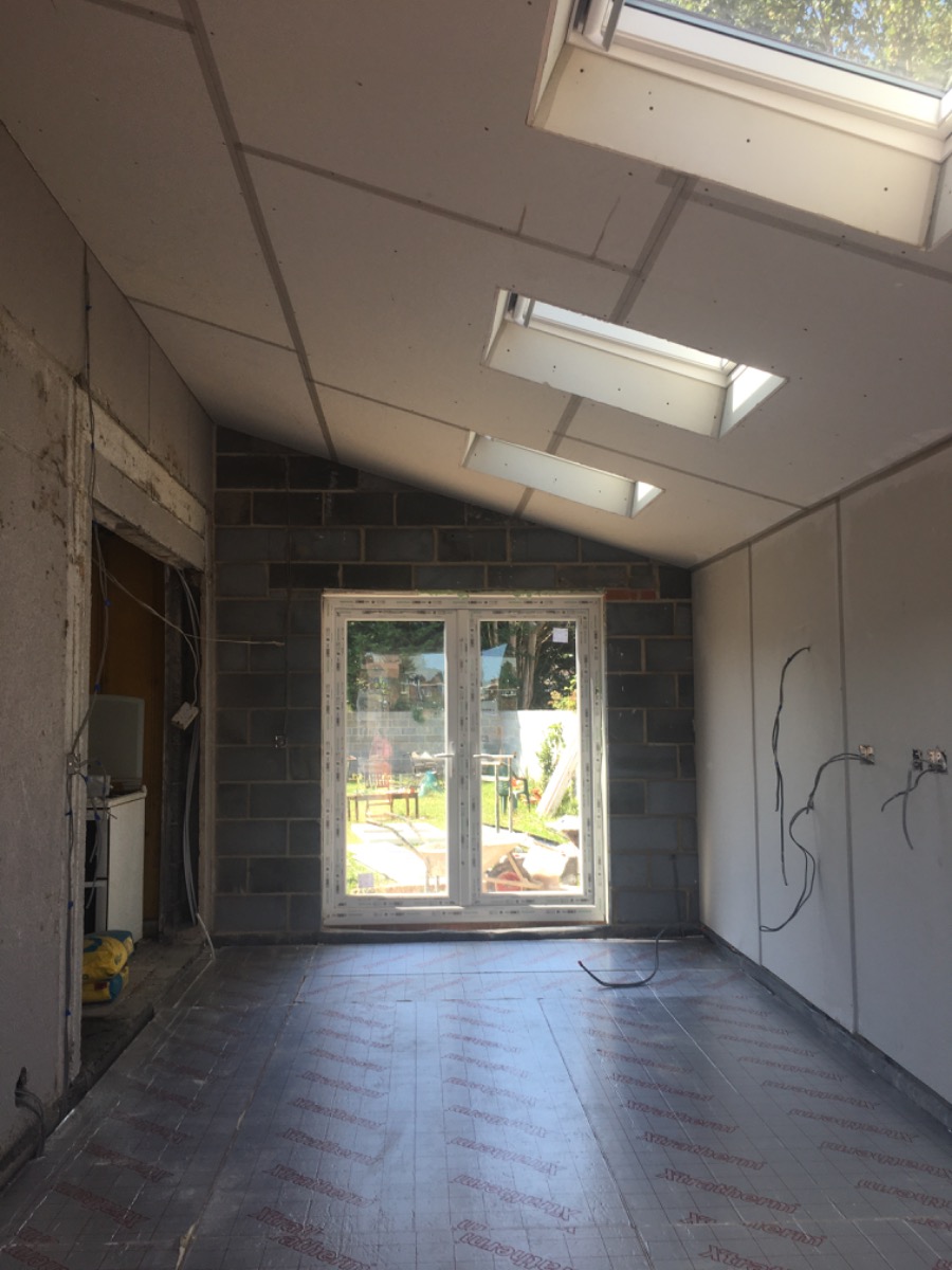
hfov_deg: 48.2
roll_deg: +0.6
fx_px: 1063
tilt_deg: +4.6
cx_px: 476
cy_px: 635
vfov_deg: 61.7
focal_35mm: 29
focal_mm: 4.15
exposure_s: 1/192
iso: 25
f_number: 2.2
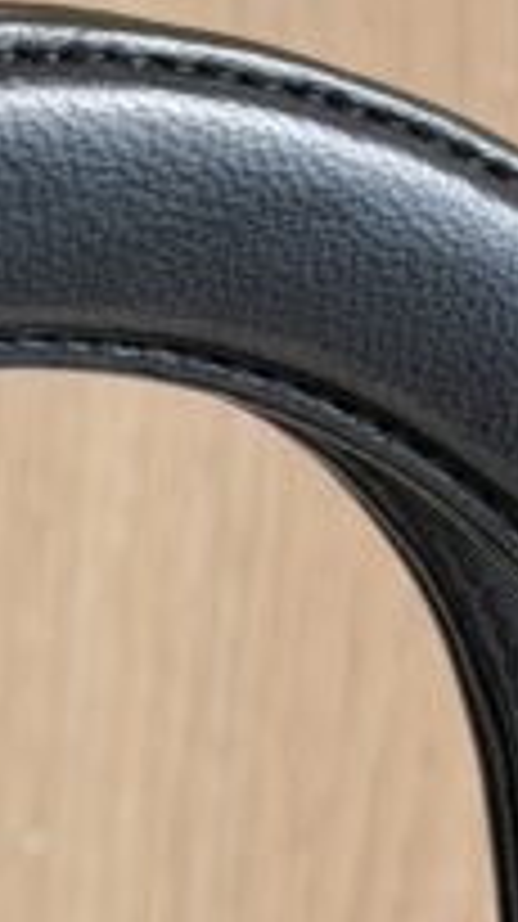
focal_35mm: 204
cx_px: -167
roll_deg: -0.2
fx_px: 4992
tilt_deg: -15.3
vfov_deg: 10.4
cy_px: 1070
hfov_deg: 5.9
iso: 80
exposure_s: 1/60
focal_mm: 6.76
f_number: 1.78
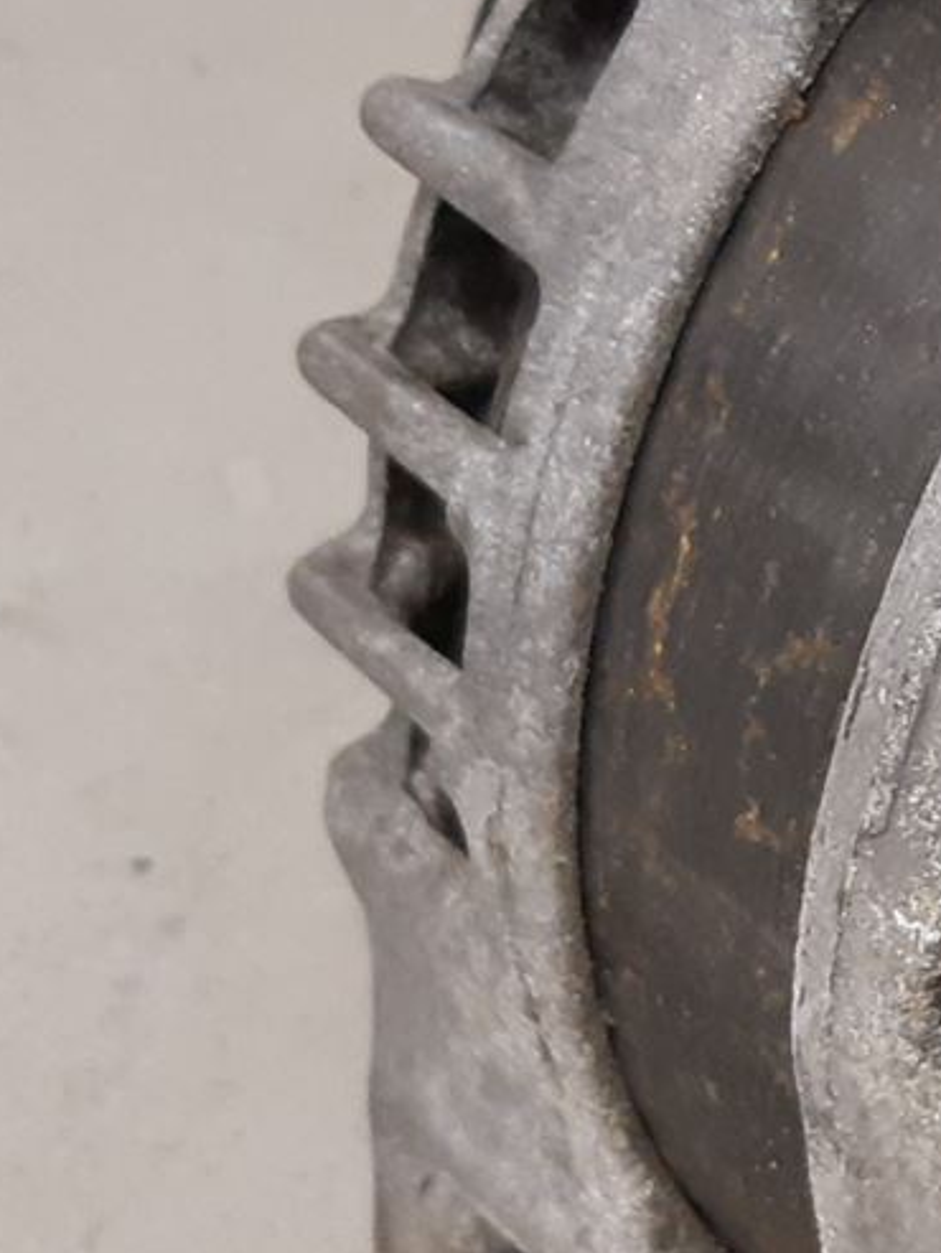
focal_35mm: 108
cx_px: 1427
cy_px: 831
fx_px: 3913
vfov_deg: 18.2
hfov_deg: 13.0
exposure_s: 1/50
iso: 200
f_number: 1.7
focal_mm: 3.93
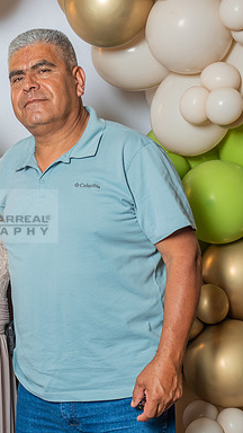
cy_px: 228
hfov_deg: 11.4
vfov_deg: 20.4
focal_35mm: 105
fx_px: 1203
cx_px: -1
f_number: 4
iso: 250
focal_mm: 56
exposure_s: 1/250
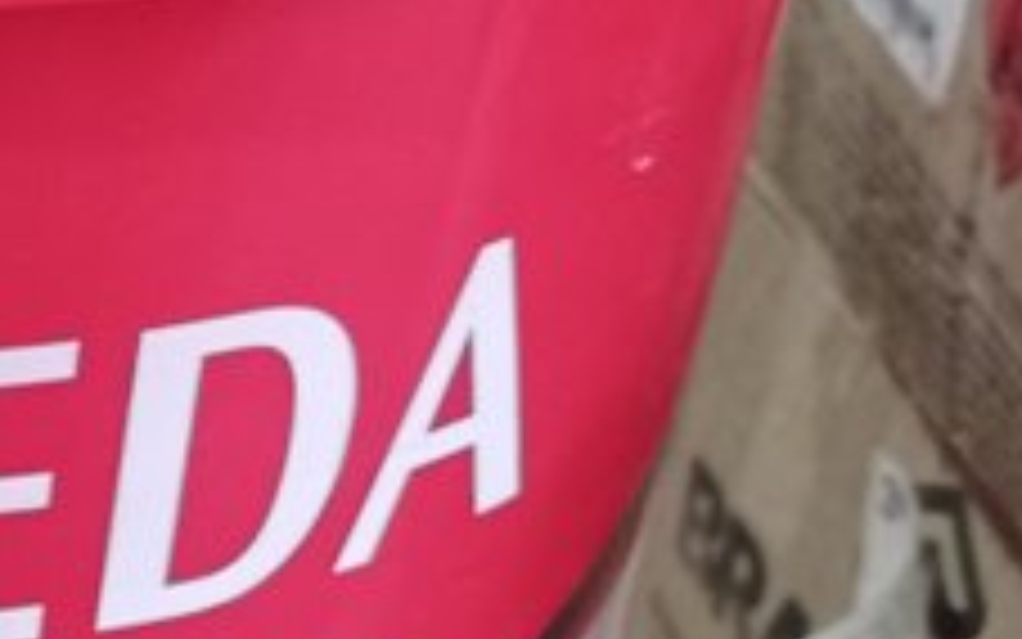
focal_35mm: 134
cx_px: -869
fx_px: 3733
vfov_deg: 9.8
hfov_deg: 13.8
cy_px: 414
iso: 798
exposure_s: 1/15
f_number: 1.79
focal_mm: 4.7
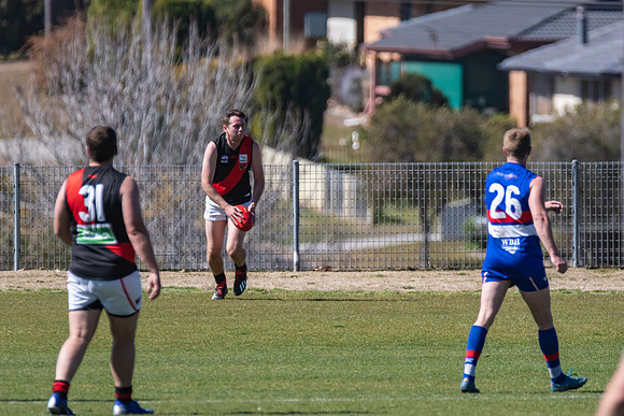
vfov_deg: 1.3
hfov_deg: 2.0
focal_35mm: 1042
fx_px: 18070
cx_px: 349
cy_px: 184
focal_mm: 600
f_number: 8
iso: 800
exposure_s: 1/2500
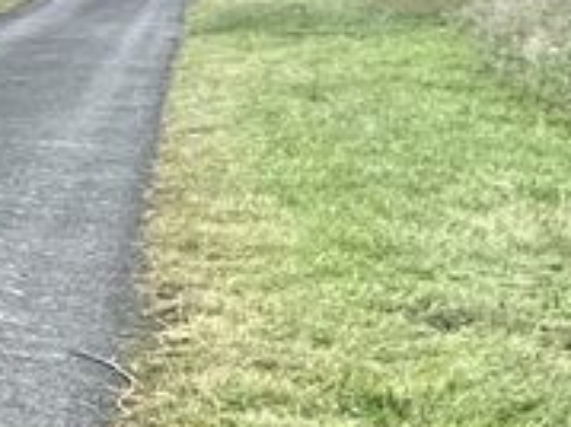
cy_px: 268
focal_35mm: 100
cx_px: -1321
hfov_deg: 10.2
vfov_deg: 14.8
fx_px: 1648
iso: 40
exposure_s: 1/1024
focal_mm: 2.22
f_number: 2.2
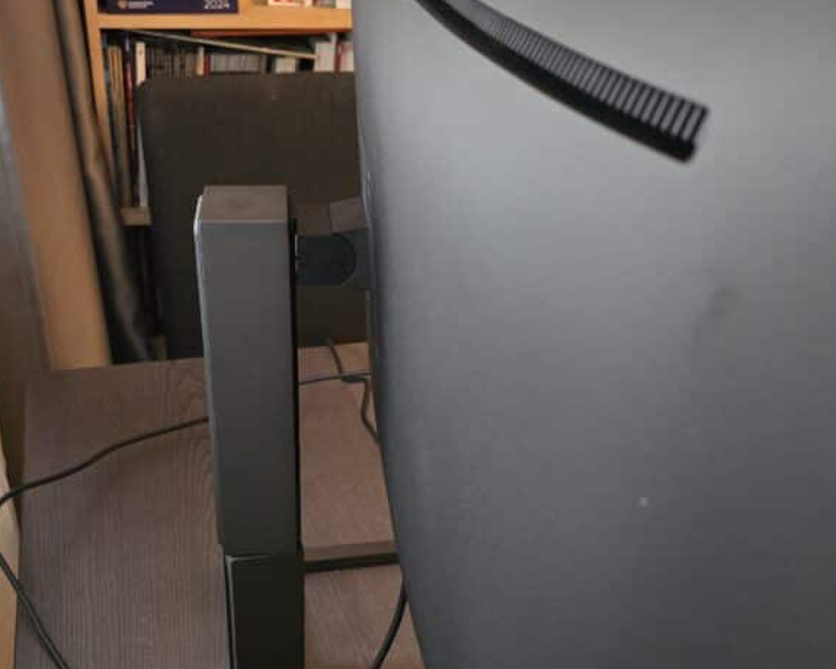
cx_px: 435
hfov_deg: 45.8
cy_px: 428
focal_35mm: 40
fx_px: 990
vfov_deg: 37.1
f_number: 1.7
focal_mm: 6.3
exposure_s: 1/100
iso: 1600
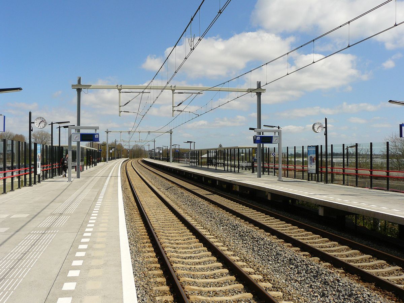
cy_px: 152
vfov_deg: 39.7
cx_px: 202
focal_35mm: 36
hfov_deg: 51.4
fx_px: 420
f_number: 6.3
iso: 100
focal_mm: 6
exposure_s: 1/500
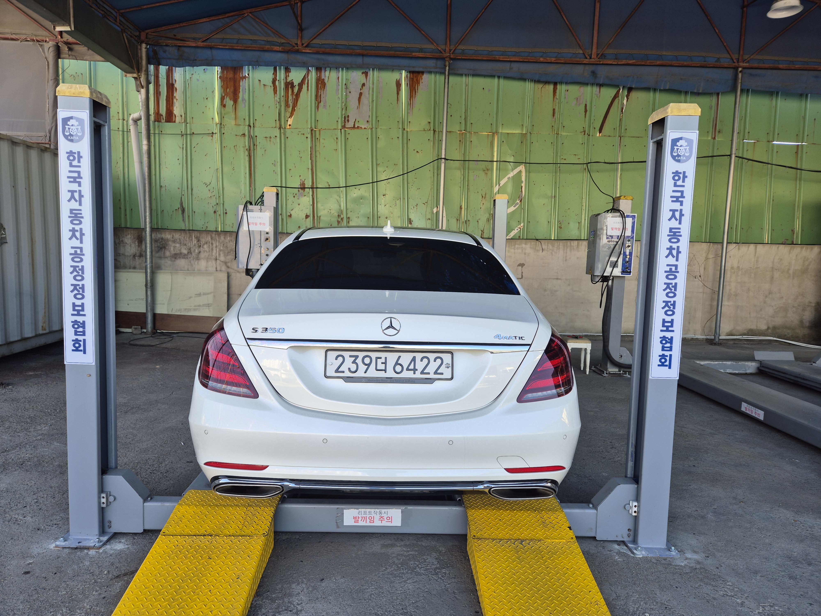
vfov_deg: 58.9
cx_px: 410
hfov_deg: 73.9
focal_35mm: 23
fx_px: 545
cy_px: 308
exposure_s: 1/196
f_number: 1.8
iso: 25
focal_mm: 5.4
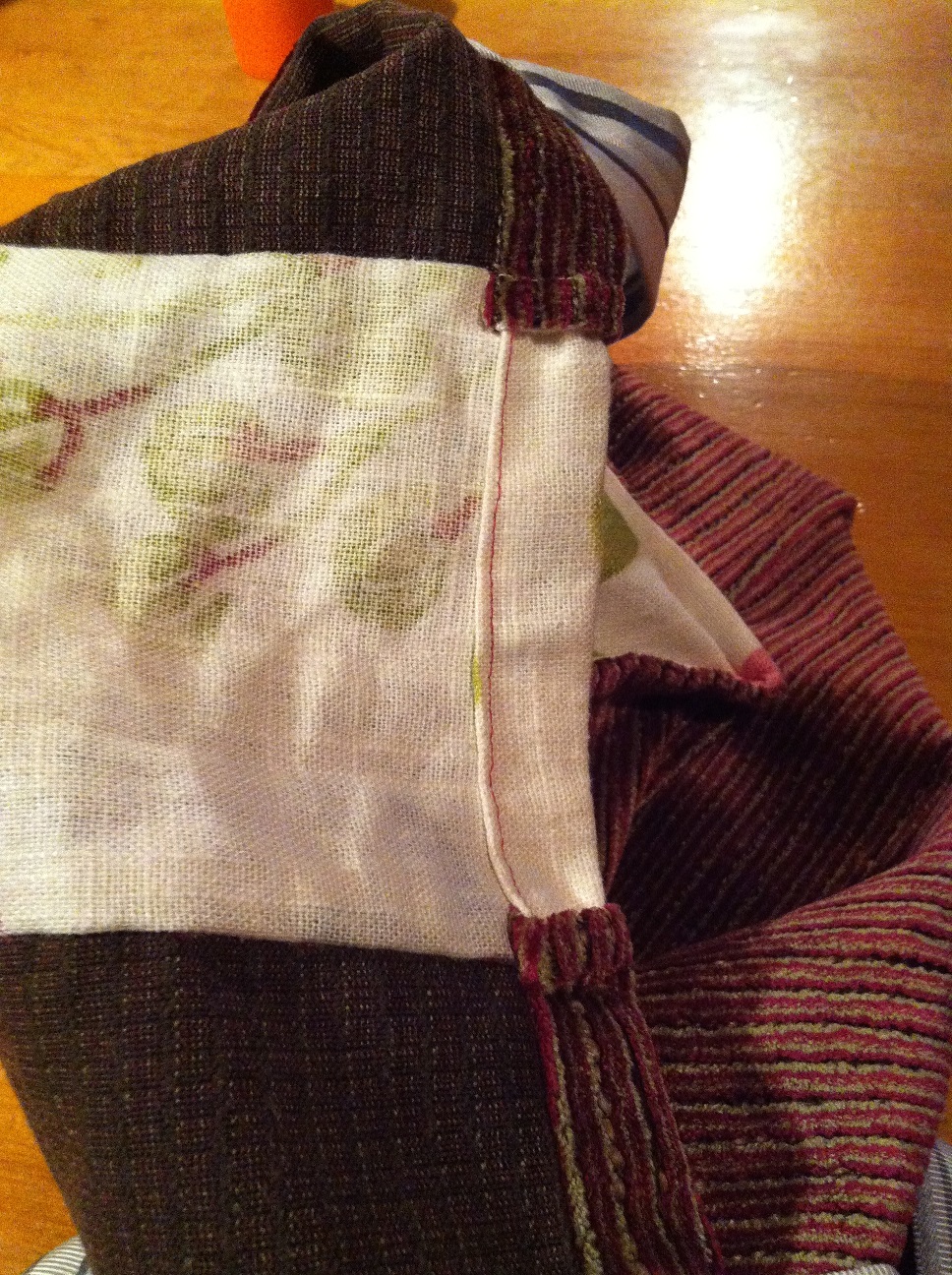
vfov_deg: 52.7
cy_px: 638
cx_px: 476
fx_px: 1287
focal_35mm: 35
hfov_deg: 40.6
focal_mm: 3.85
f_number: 2.8
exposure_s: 1/15
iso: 500
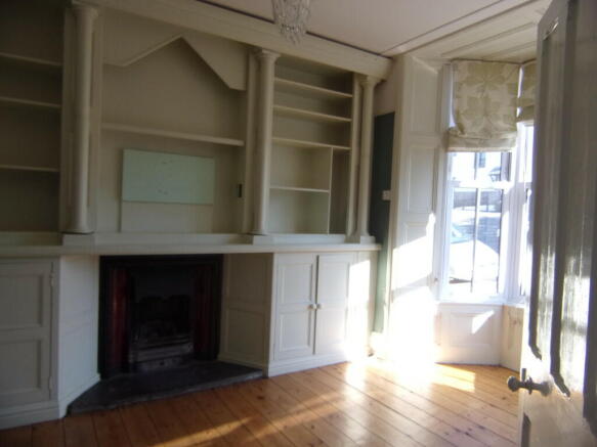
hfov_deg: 69.4
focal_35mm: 25
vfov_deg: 54.9
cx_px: 298
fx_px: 431
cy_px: 224
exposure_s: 1/120
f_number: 3.5
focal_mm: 4.5
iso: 80
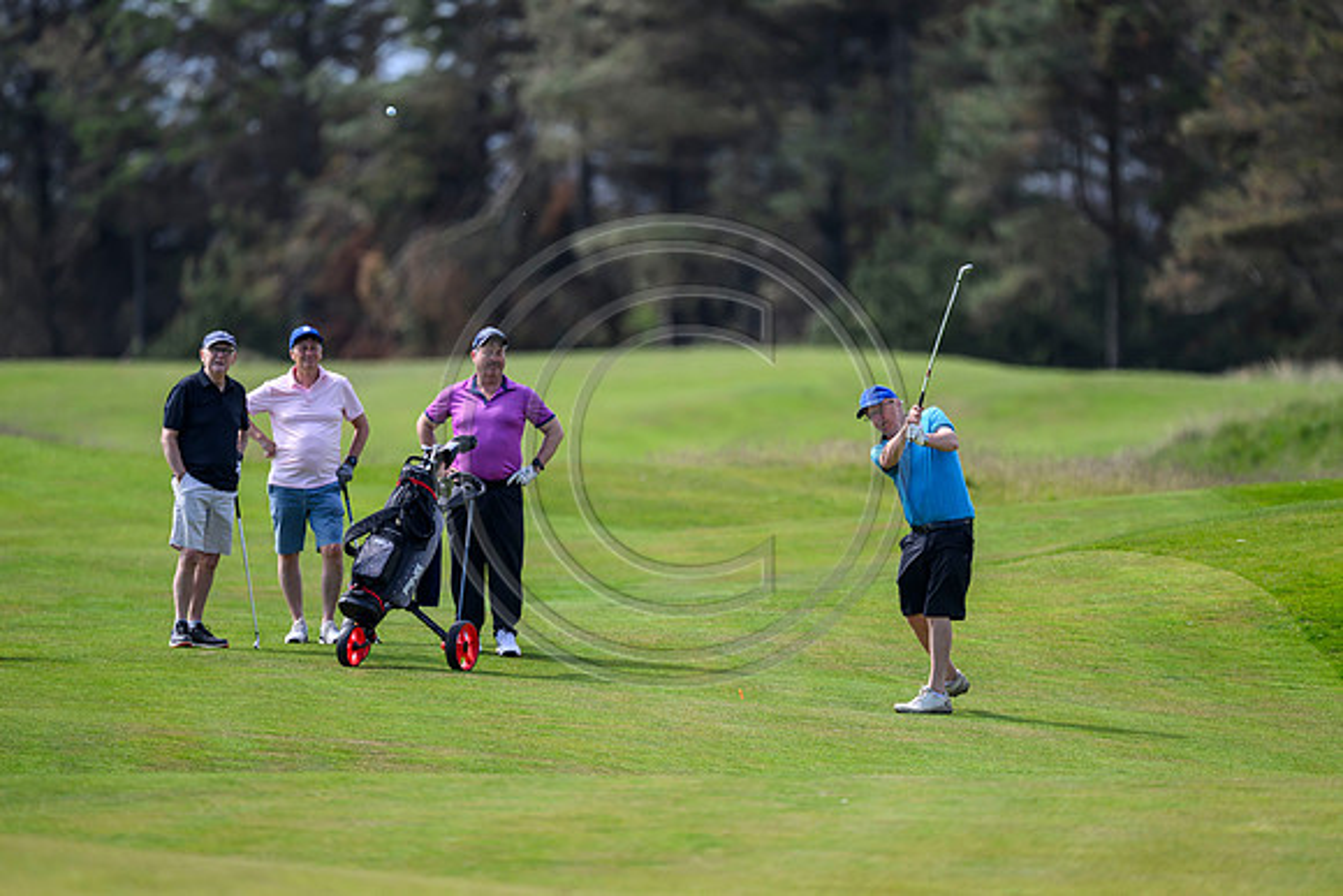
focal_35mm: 560
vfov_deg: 2.5
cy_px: 448
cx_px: 672
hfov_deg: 3.7
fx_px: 20895
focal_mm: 560
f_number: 4
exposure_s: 1/2500
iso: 500
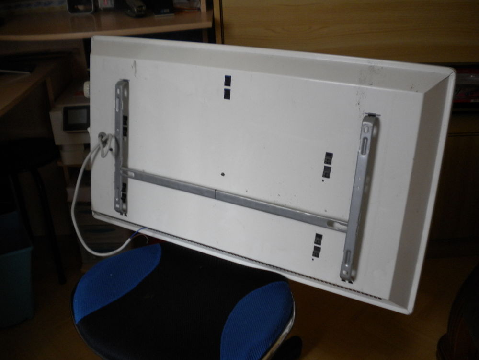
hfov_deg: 52.6
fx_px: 484
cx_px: 240
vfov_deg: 40.7
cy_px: 180
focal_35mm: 35
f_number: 3.1
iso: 203
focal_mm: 6.3
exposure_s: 1/57.3
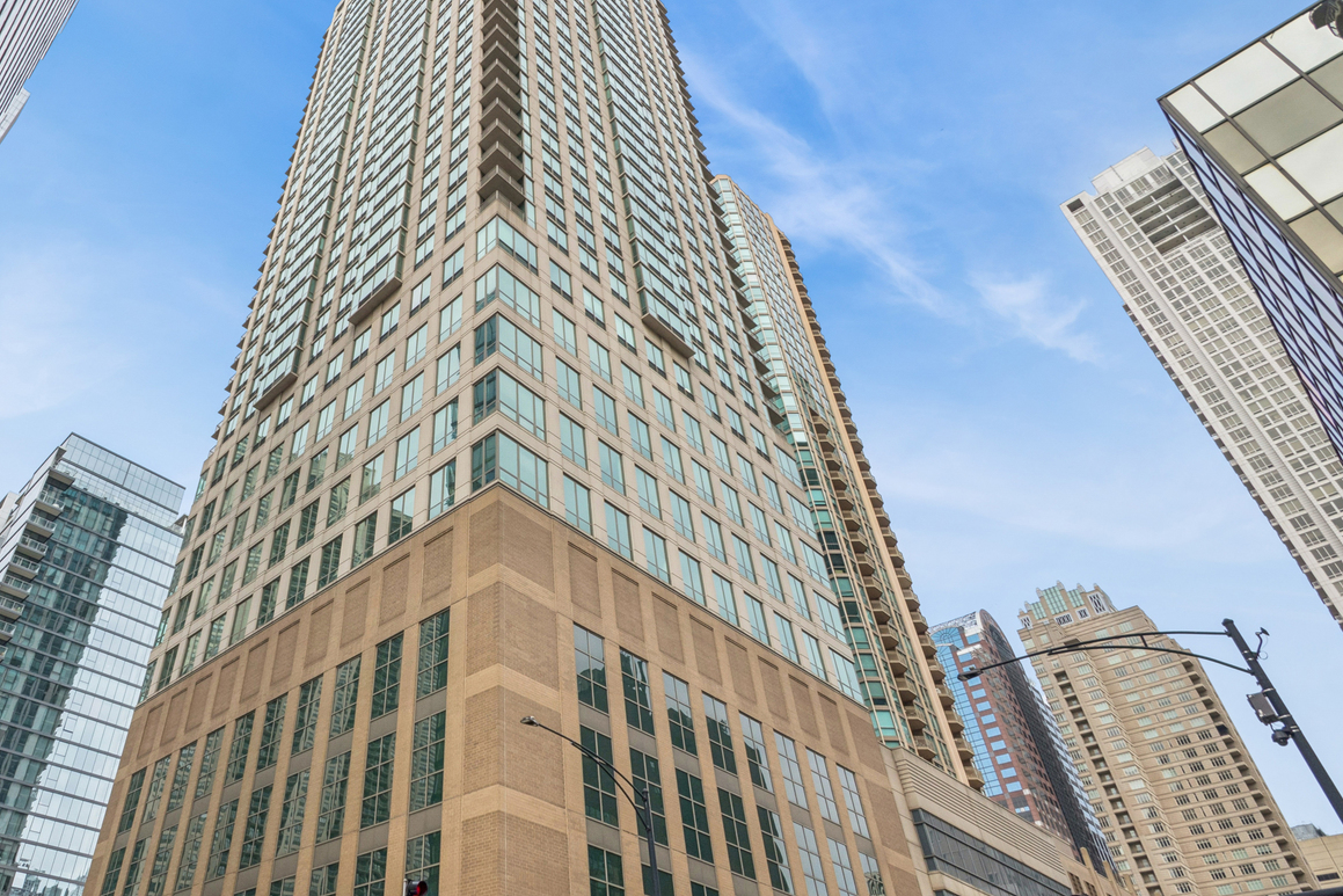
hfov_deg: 78.6
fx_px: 783
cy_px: 415
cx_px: 450
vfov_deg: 59.4
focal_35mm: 21
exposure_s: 1/320
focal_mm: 10
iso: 200
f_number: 10
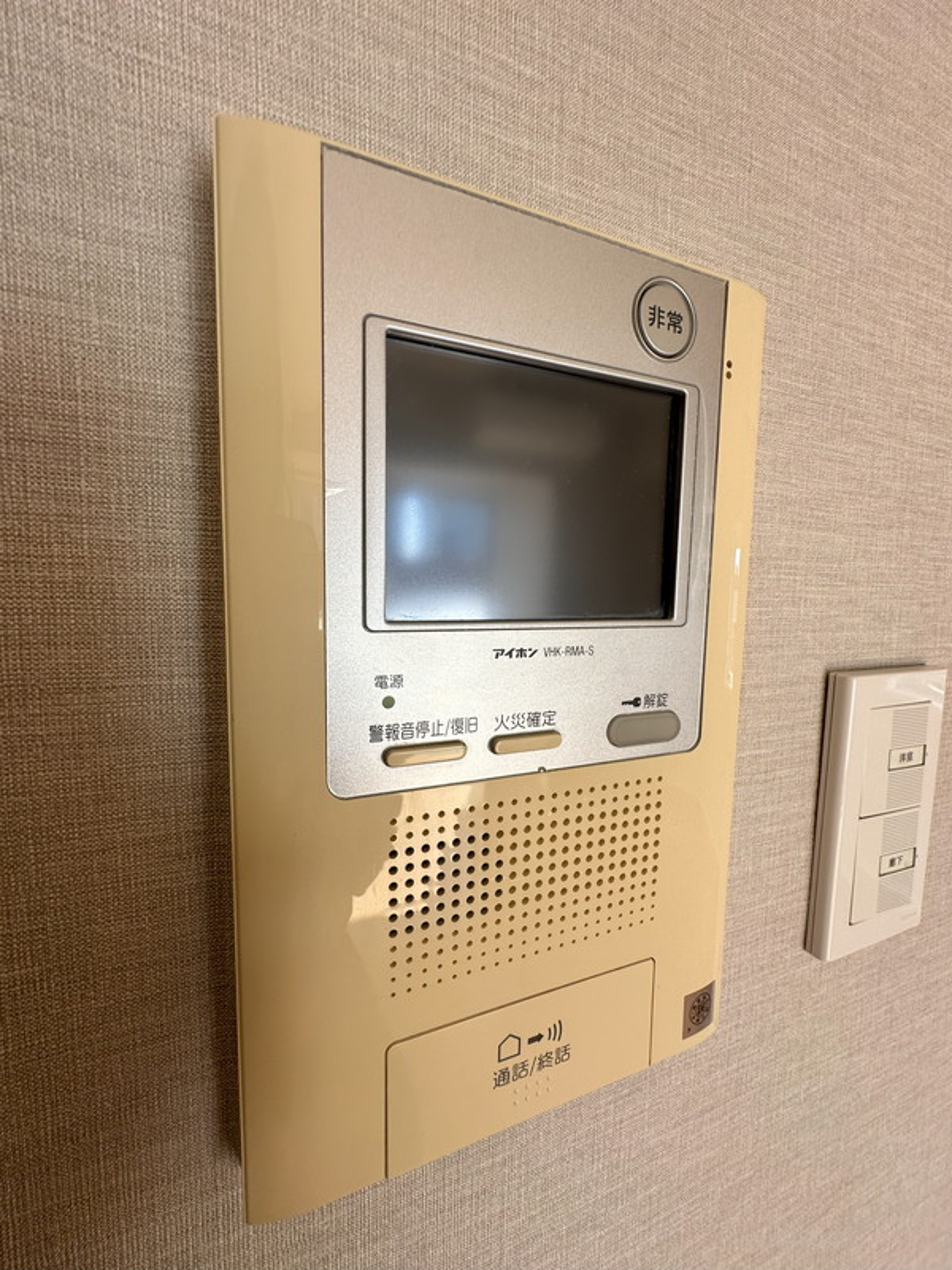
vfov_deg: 102.1
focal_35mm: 14
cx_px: 476
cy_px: 635
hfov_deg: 85.7
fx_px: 513
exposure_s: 1/312
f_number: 2.2
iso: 40
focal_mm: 2.22
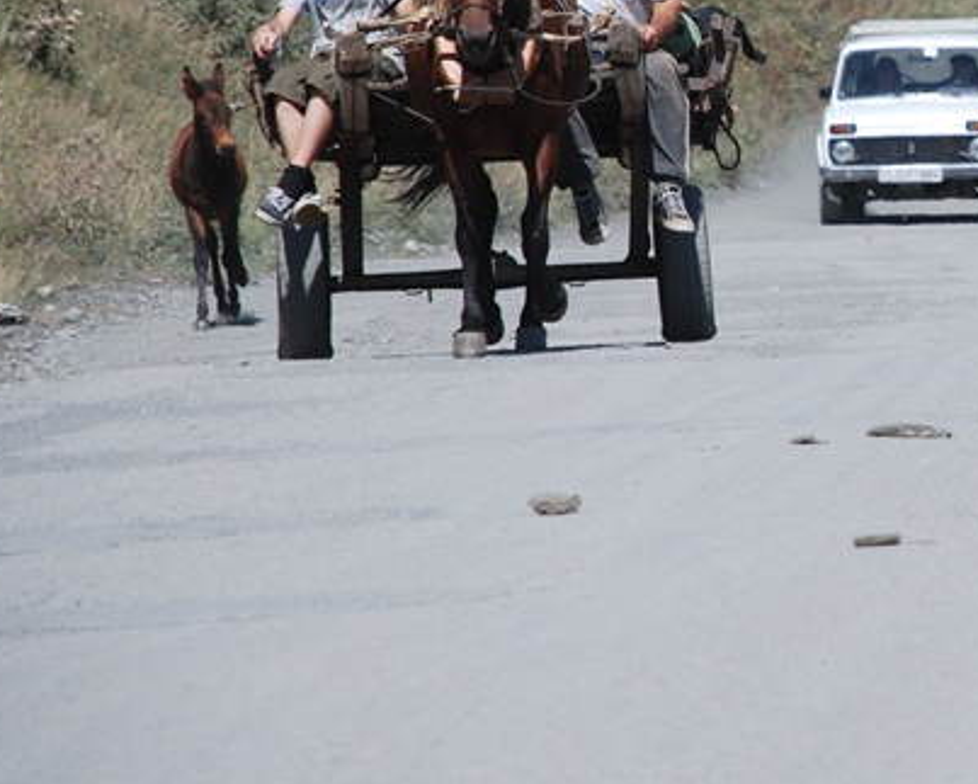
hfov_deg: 4.0
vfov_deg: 3.2
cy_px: 86
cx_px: 973
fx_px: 13996
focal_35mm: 483
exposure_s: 1/500
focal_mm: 135
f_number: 5.6
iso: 125
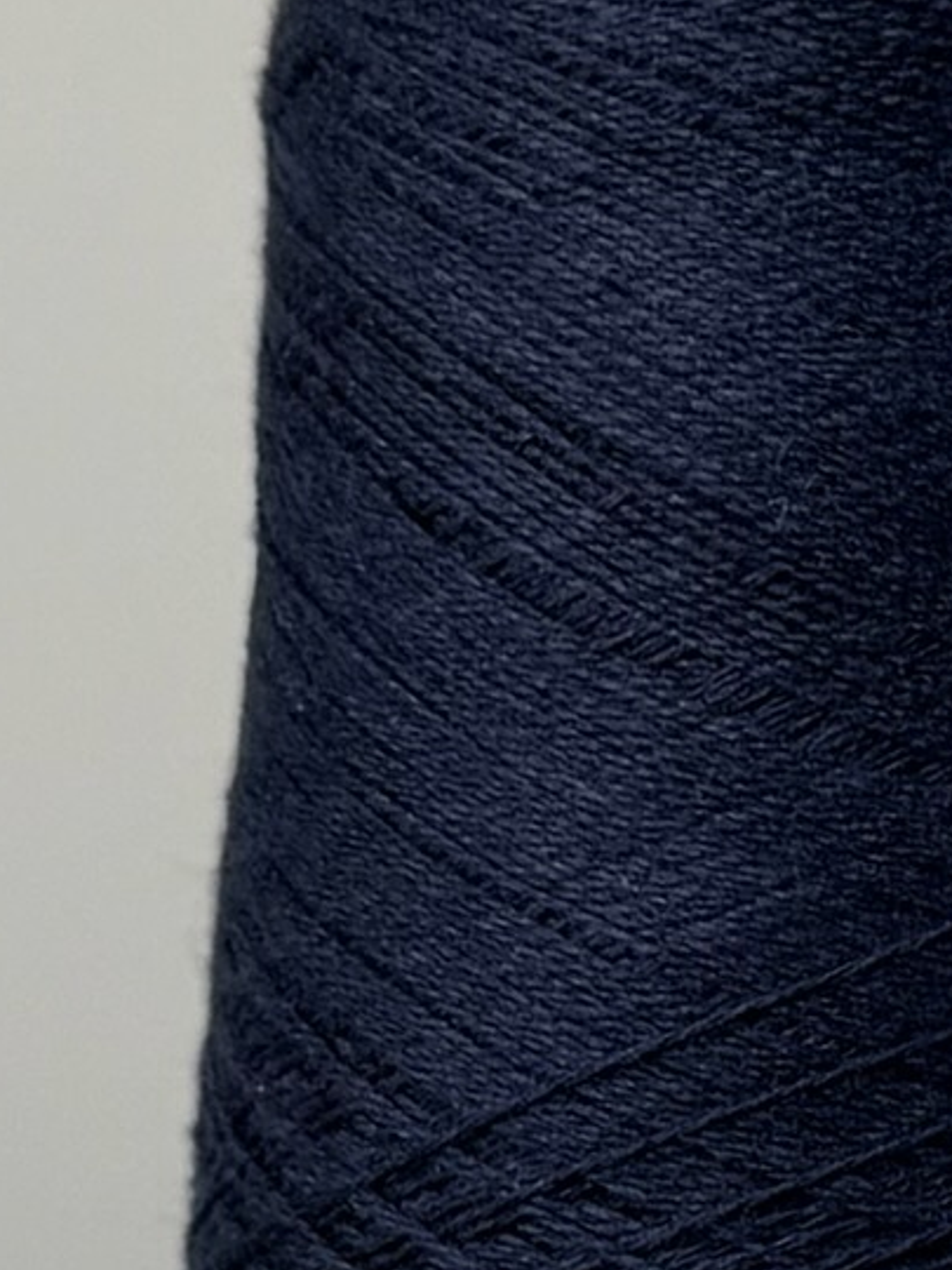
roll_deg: +0.0
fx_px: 3337
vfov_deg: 19.2
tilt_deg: -6.3
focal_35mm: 91
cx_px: 1399
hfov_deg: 15.1
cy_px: 1842
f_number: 1.78
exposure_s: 1/510
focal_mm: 6.76
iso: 80
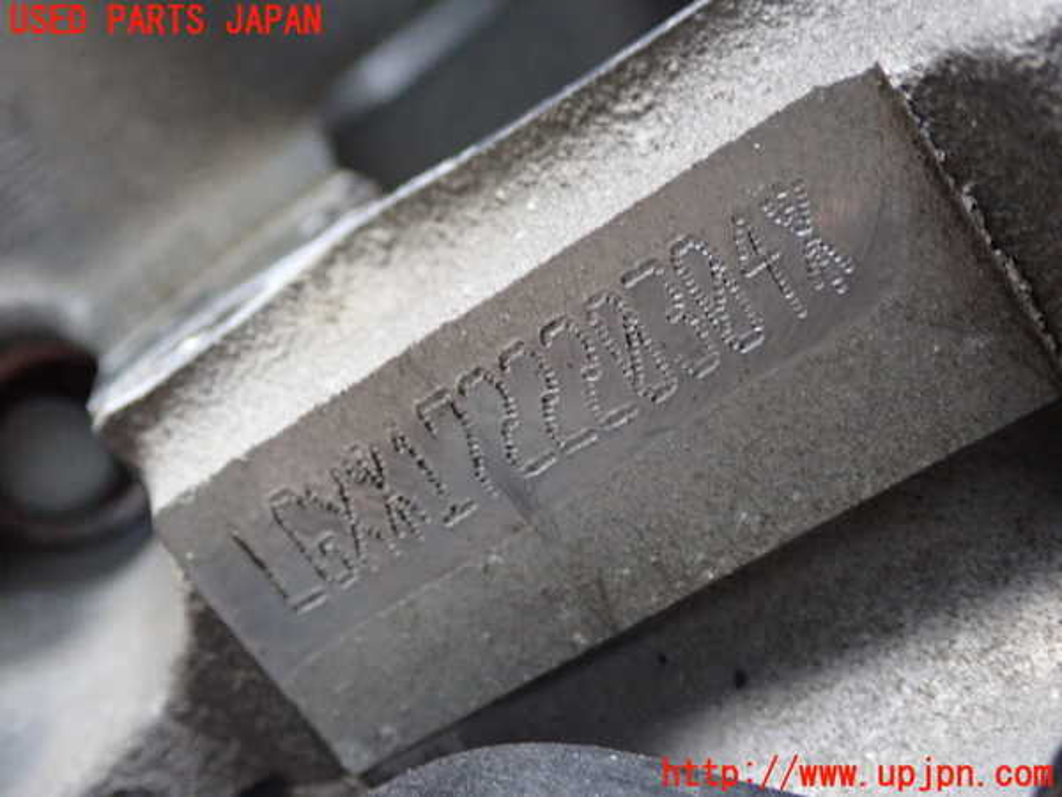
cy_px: 398
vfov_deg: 30.9
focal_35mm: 47
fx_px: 1442
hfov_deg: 40.4
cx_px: 531
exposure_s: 1/15
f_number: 3.1
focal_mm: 8.4
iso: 800
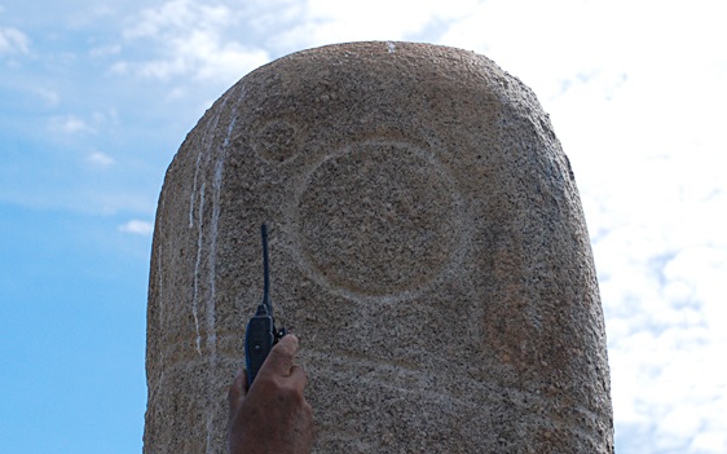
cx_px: 365
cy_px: 323
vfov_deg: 12.0
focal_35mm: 109
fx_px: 2159
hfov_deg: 19.1
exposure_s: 1/1600
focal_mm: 50
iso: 400
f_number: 5.6
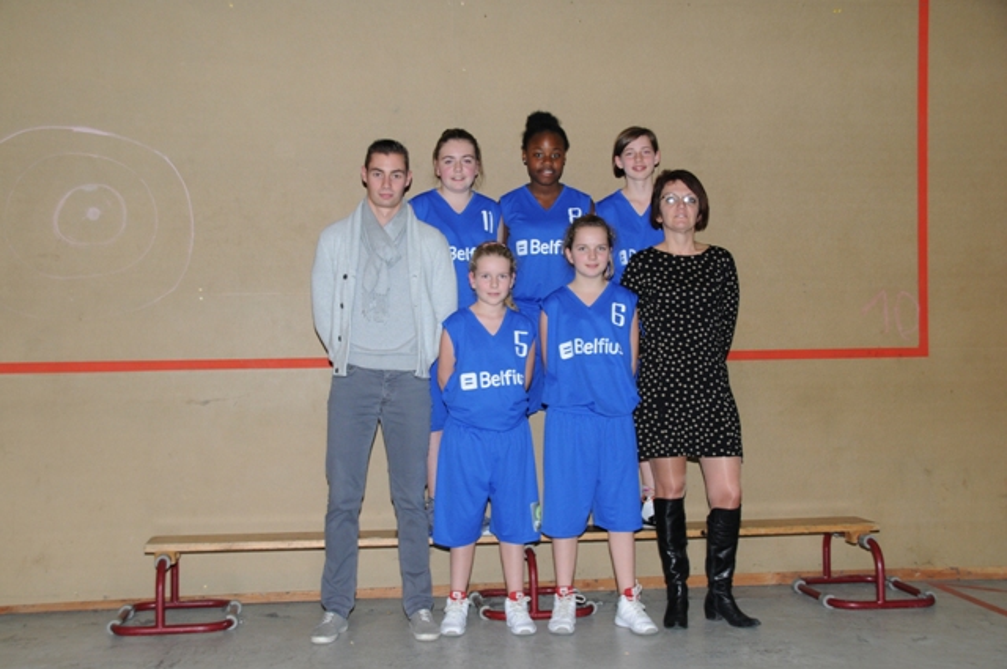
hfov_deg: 41.2
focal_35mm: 48
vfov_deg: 28.0
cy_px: 334
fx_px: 1341
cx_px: 504
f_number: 5.6
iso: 500
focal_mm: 32
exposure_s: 1/60
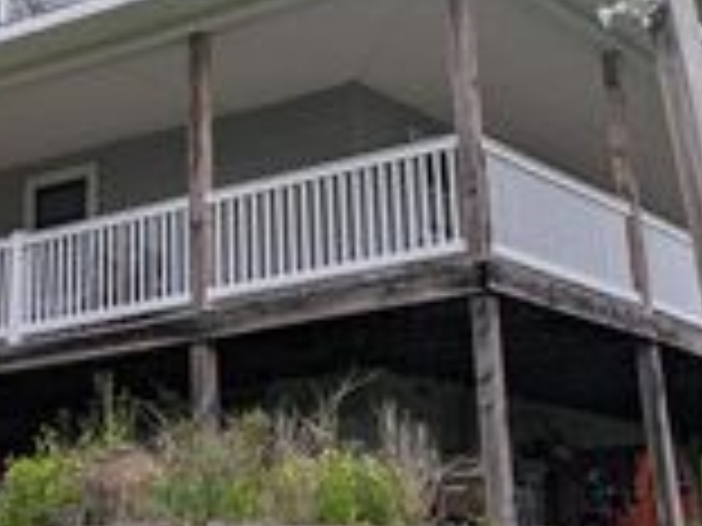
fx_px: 1562
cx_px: 270
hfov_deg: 25.3
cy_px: 65
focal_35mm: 77
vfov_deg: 18.8
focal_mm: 4.53
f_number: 1.7
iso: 30
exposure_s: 1/1064
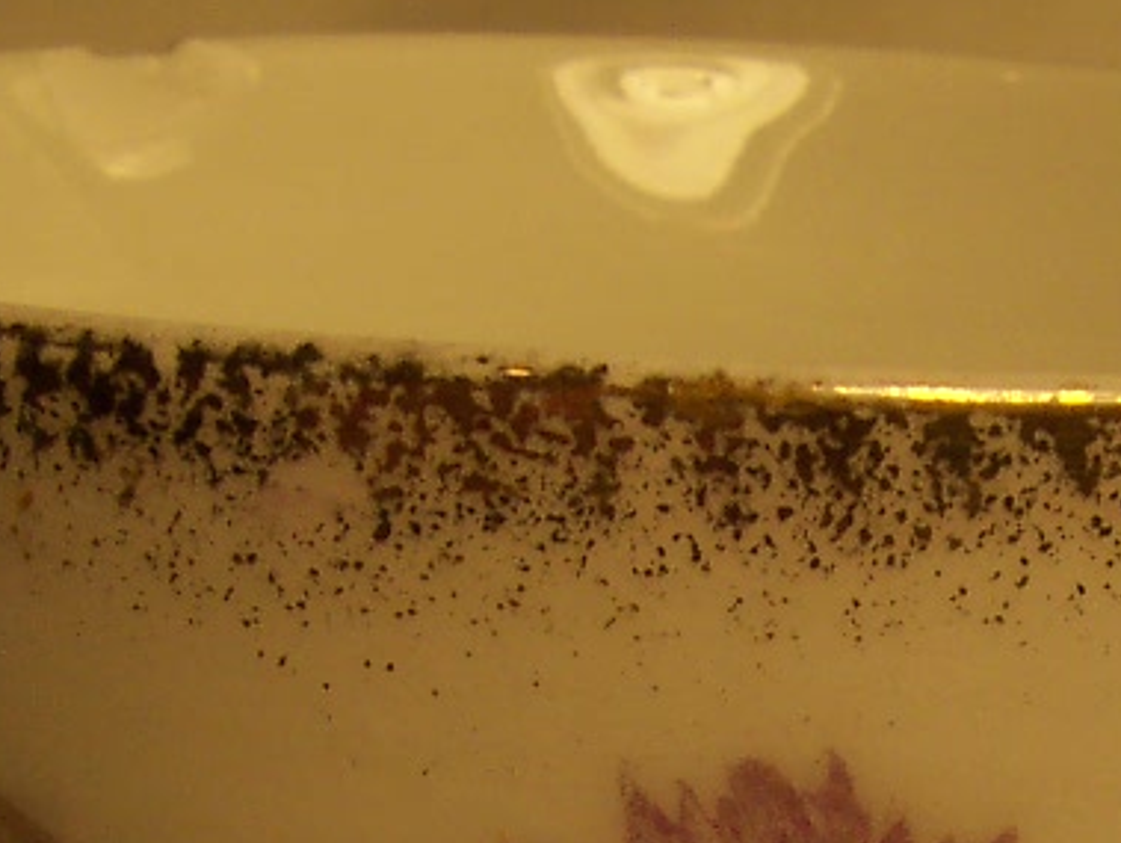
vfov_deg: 12.2
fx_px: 3793
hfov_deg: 16.6
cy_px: 1210
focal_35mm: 117
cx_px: 1023
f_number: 5.6
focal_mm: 5.6
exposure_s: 1/250
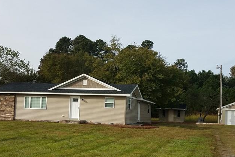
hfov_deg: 44.4
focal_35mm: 44
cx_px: 132
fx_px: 287
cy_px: 99
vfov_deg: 30.4
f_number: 1.7
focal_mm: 4.2
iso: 40
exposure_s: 1/1616
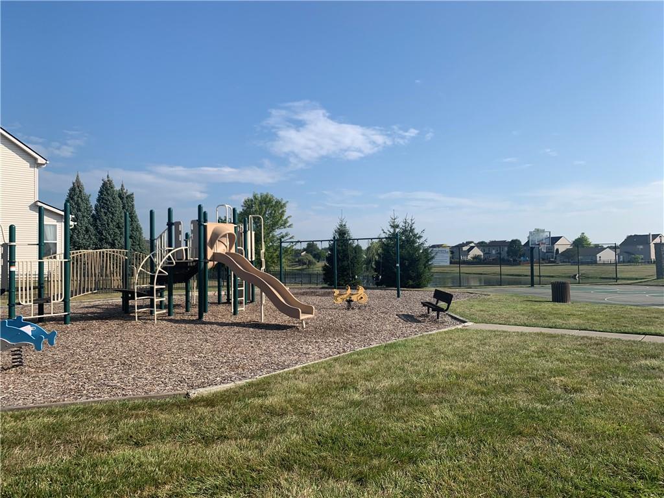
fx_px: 499
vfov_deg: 53.1
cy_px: 249
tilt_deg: +3.0
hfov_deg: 67.3
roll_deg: -0.2
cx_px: 332
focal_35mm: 26
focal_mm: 4.25
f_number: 1.8
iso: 25
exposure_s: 1/2681
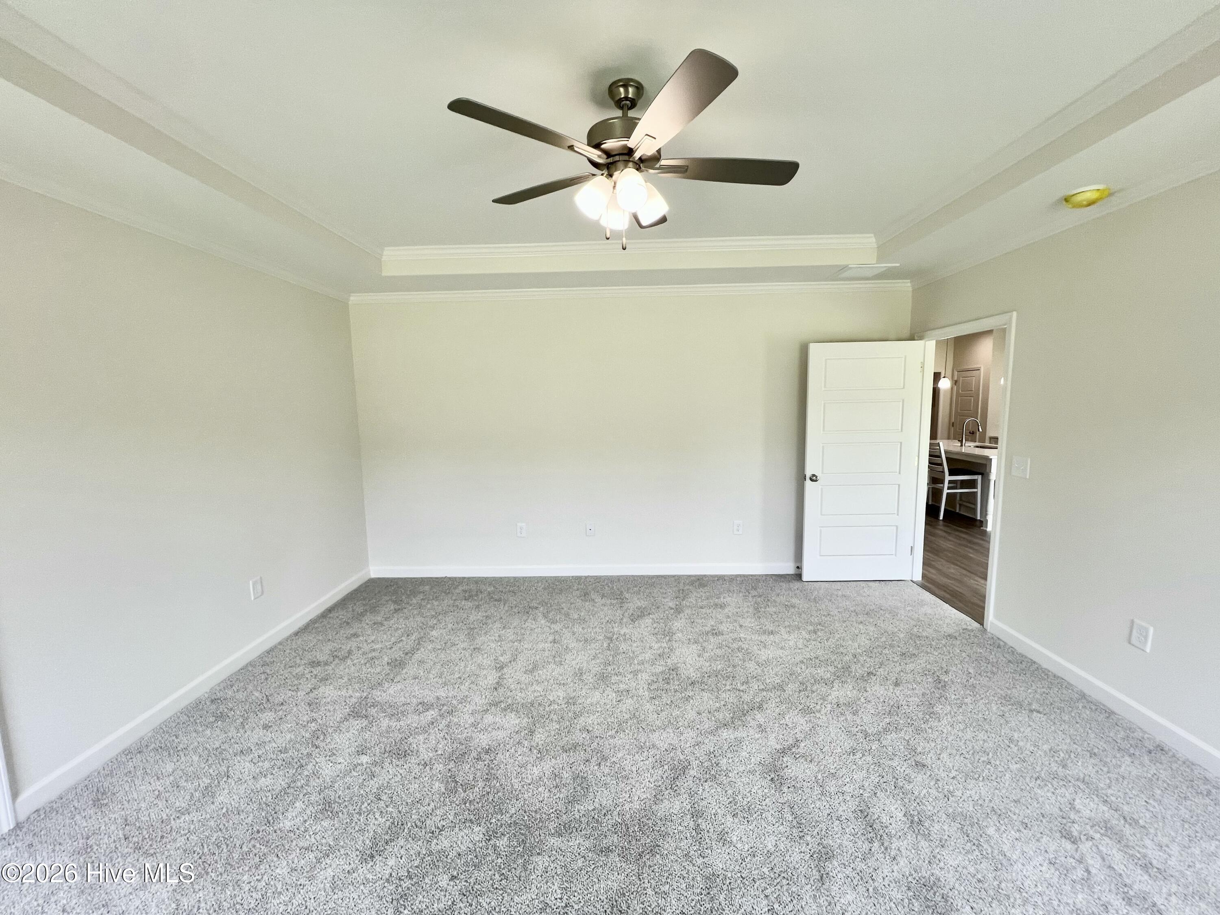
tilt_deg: -6.3
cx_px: 610
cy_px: 458
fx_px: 458
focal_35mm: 13
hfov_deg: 106.2
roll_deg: +0.4
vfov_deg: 89.9
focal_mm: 1.57
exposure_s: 1/120
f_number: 1.8
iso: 50
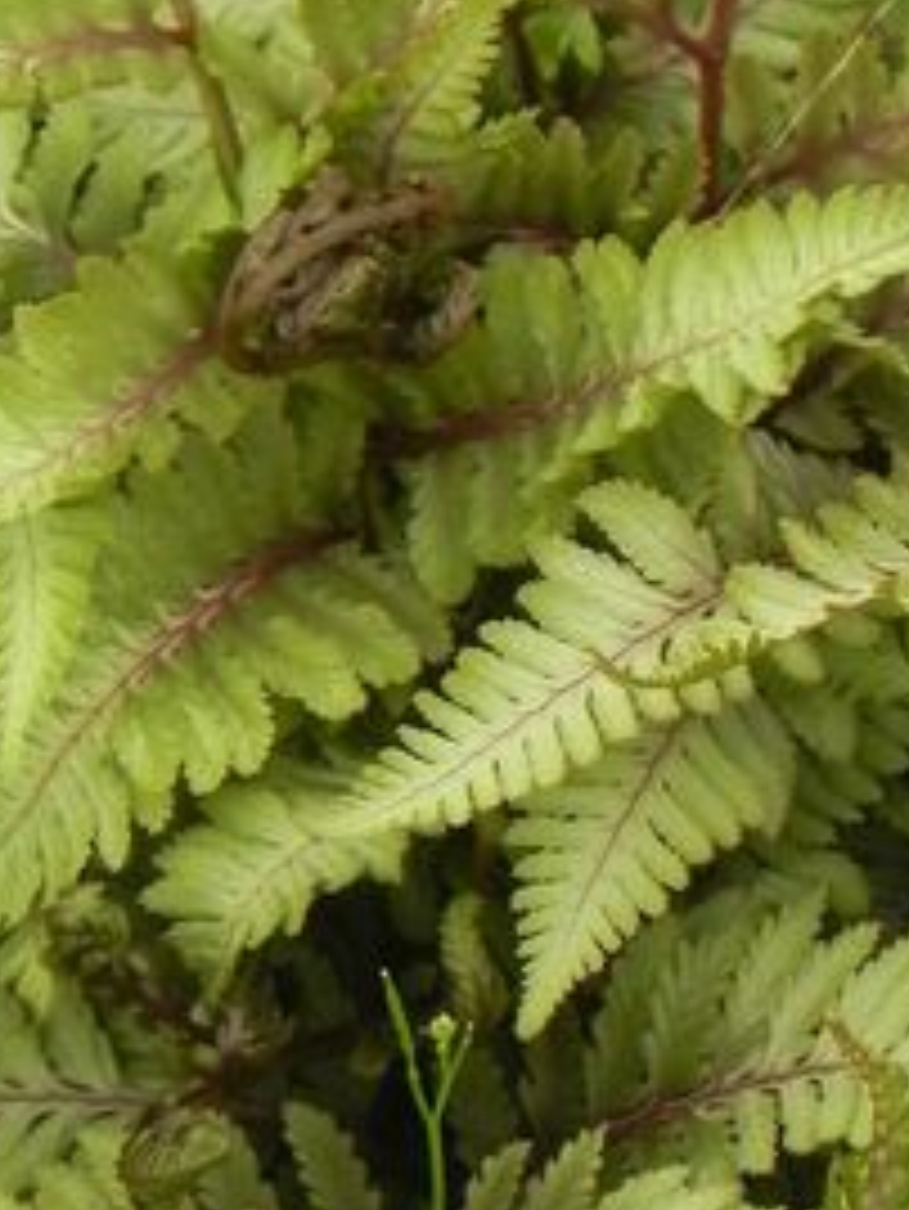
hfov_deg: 2.7
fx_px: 19137
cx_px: 418
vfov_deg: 3.6
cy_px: 472
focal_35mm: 547
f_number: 5
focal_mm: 32.7
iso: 160
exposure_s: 1/250
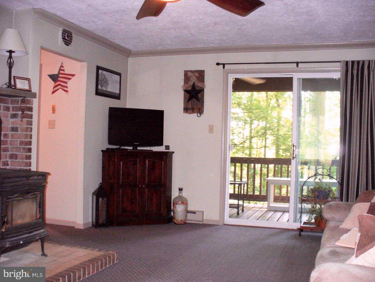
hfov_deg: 50.1
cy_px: 141
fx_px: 401
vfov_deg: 38.7
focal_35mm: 37
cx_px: 188
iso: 400
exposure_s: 1/30
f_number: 2.8
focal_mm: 6.1
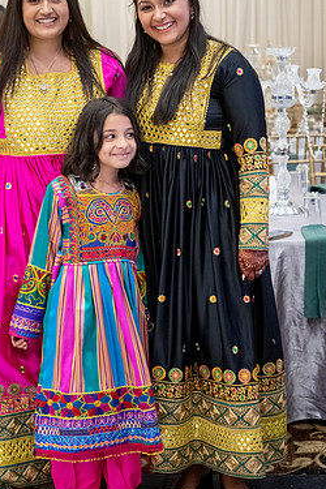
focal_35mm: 84
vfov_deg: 24.2
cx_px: 137
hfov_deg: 16.3
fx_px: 1141
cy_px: 214
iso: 10000
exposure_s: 1/100
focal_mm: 70
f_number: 4
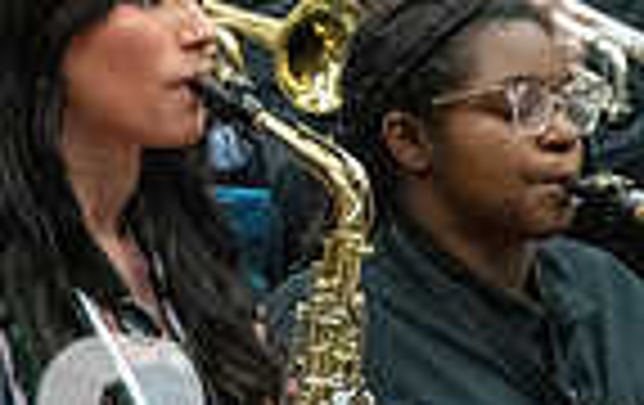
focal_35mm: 289
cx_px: -135
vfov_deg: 4.5
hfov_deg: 7.2
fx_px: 5082
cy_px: 547
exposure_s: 1/500
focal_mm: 70
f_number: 4
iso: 10000
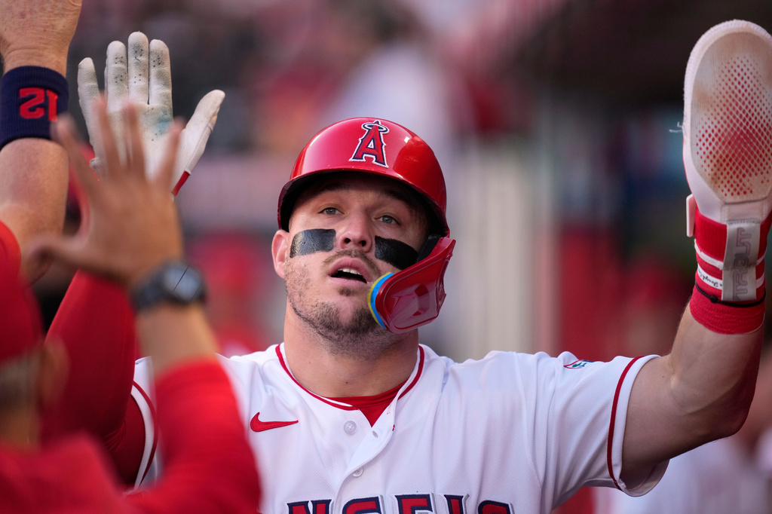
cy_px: 257
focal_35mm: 400
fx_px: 8575
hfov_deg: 5.2
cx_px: 386
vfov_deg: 3.4
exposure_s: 1/1250
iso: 1600
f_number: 2.8
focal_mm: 400
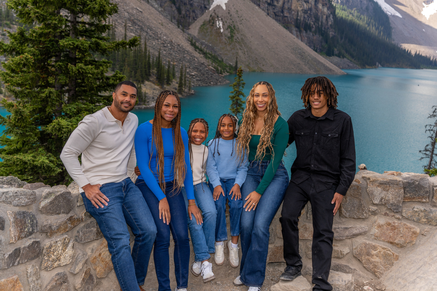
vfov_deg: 35.1
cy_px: 146
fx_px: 461
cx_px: 218
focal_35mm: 38
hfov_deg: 50.7
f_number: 4
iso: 100
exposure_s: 1/250
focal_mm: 38
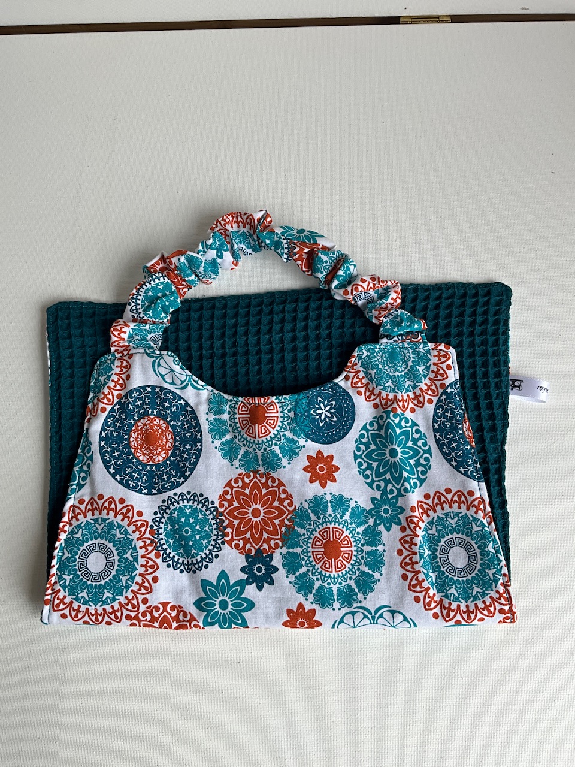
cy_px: 384
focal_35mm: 29
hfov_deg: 48.2
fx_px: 642
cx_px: 288
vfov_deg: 61.7
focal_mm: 3
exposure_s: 1/320
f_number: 1.8
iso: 25
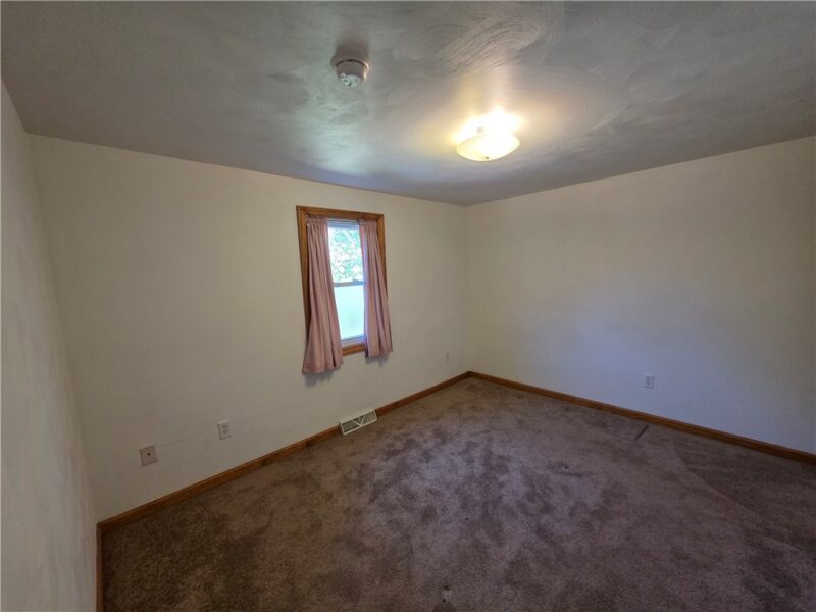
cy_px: 306
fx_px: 306
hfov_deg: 106.2
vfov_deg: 89.9
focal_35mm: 13
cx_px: 408
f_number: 1.9
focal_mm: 2.2
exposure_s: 1/120
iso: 250
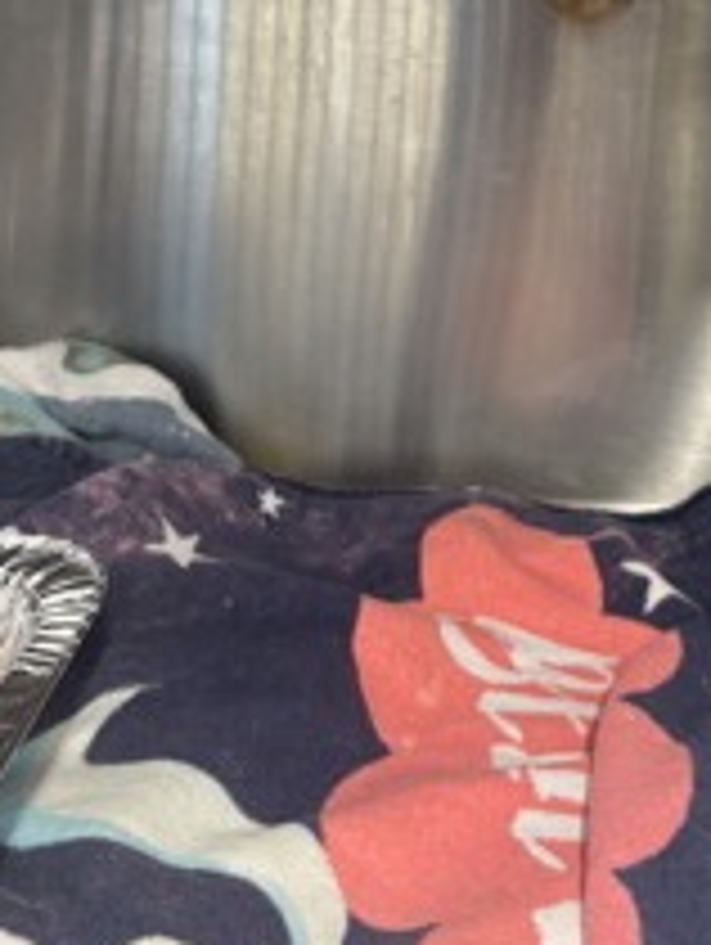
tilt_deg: -8.6
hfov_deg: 27.8
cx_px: 511
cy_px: 153
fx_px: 1421
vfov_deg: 35.3
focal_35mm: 52
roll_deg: -1.7
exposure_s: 1/60
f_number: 1.6
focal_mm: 5.96
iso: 160
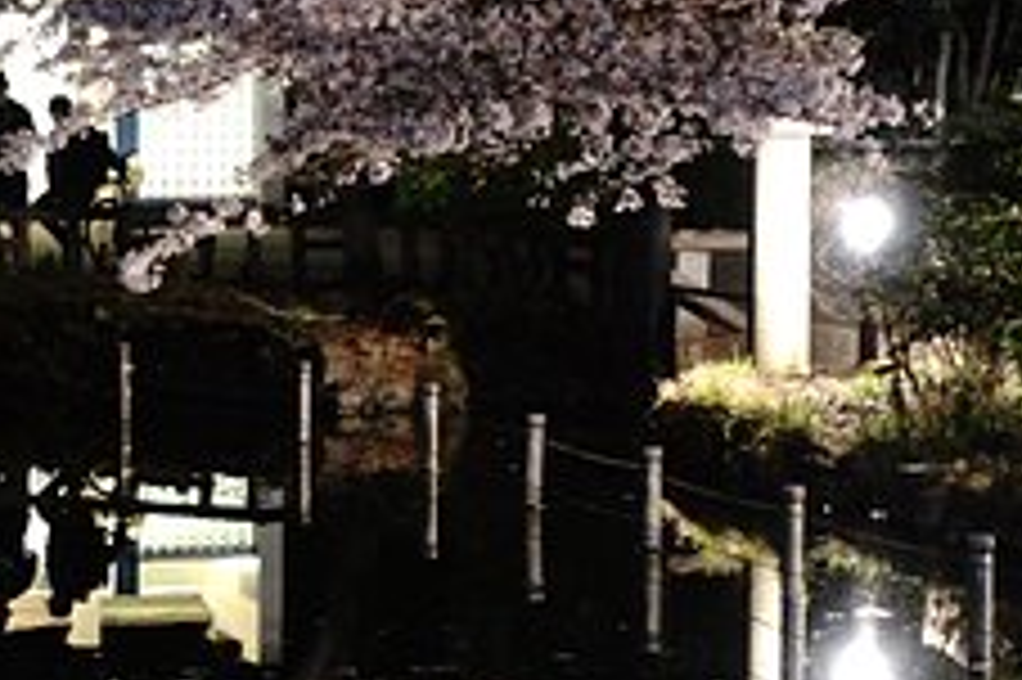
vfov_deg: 8.7
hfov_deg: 12.9
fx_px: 4482
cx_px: 126
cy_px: 462
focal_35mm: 158
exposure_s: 1/8
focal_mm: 25.7
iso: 6400
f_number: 2.8
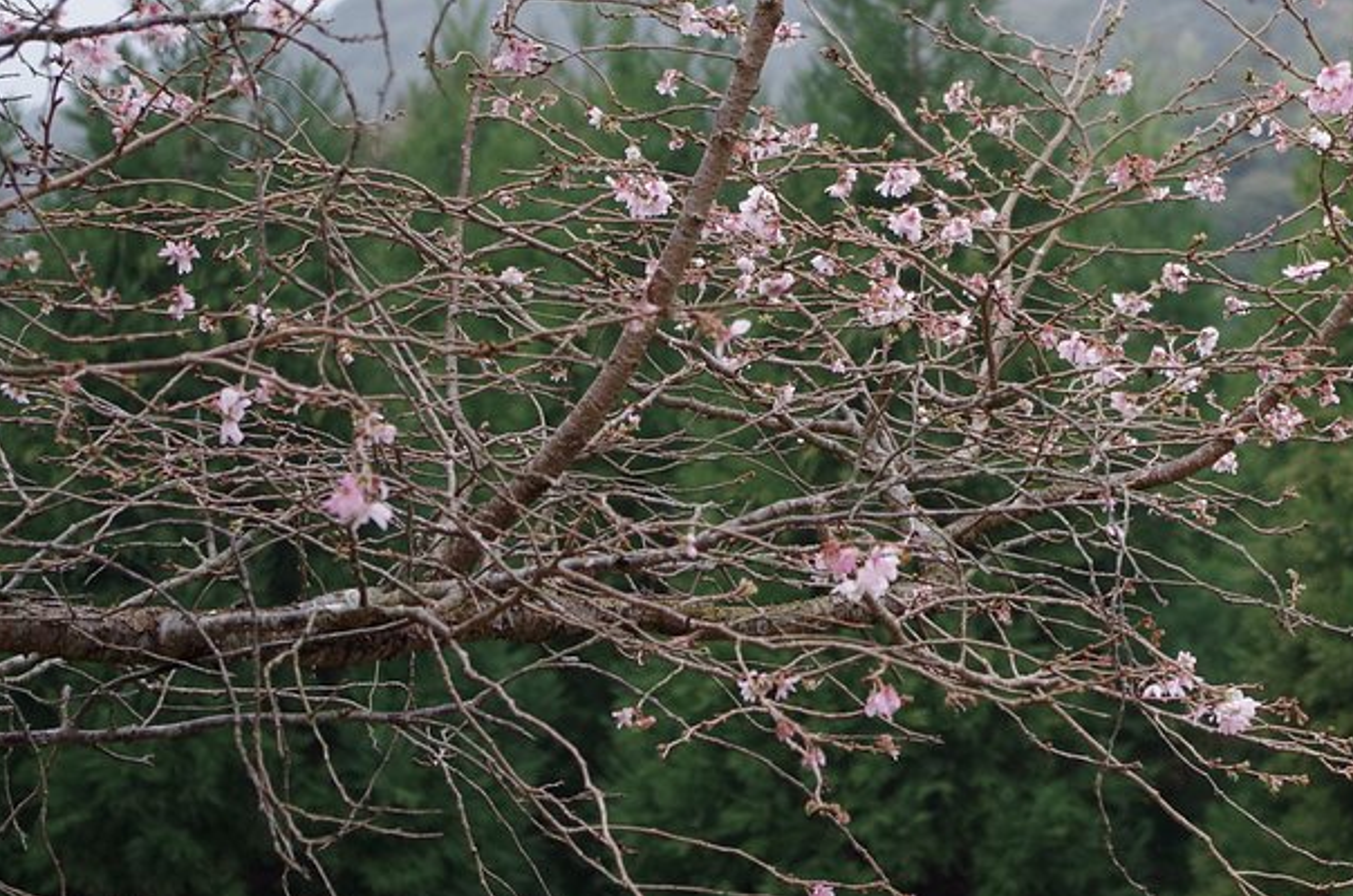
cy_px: 291
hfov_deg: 14.6
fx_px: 5245
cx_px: 1125
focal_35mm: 140
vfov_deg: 9.8
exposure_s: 1/100
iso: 400
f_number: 5.6
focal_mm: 55
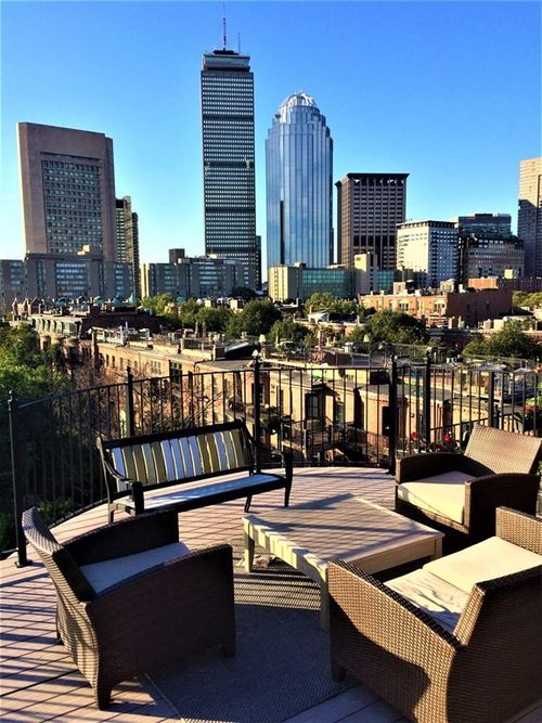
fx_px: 606
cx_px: 271
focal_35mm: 29
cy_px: 362
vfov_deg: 61.7
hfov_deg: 48.2
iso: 32
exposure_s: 1/1026
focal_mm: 4.15
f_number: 2.2
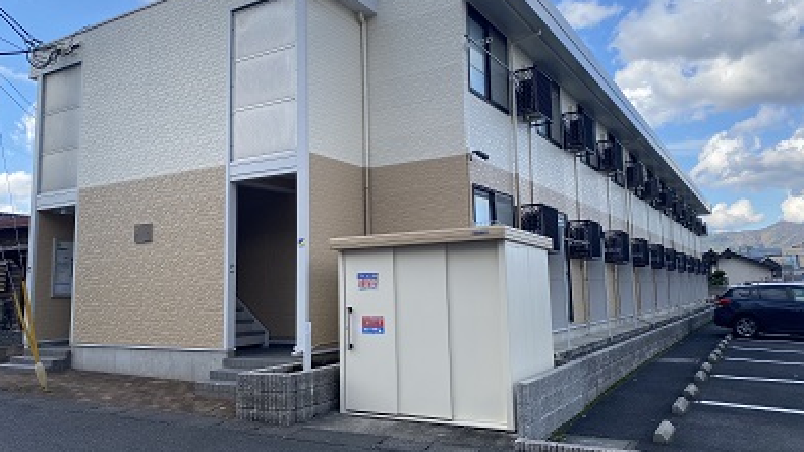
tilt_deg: +6.0
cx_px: 397
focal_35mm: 29
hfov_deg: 66.1
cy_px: 217
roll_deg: +1.3
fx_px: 618
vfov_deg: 40.1
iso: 32
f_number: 1.8
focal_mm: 4.25
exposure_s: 1/1182
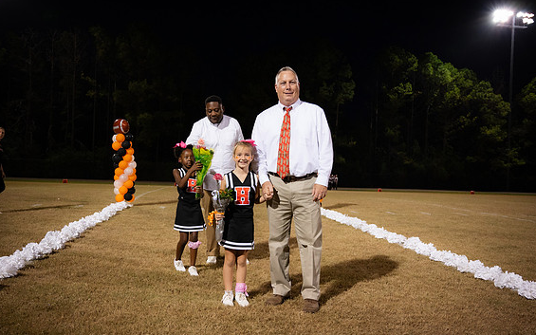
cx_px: 270
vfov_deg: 36.3
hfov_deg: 55.3
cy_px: 178
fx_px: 511
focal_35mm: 35
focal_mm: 33.5
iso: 3200
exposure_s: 1/250
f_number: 4
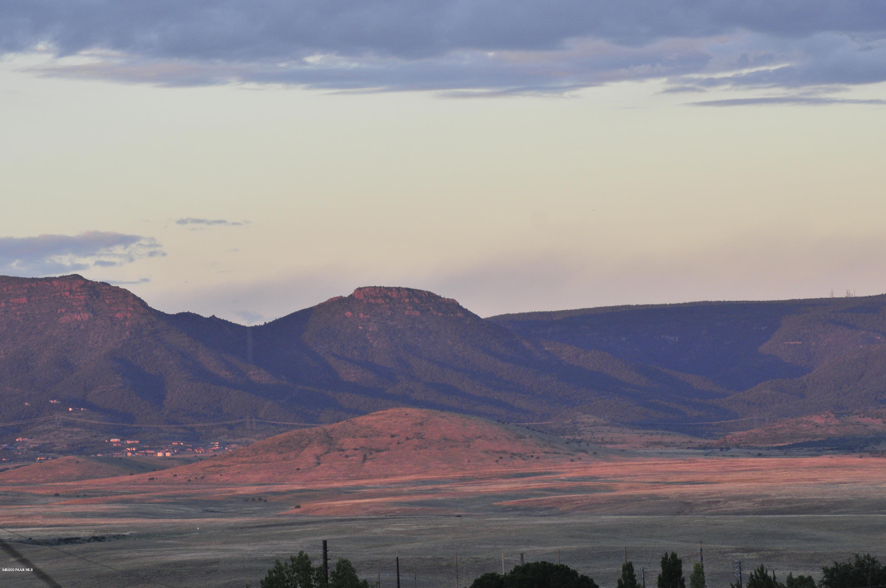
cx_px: 443
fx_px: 4793
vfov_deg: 7.0
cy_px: 294
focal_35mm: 195
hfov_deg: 10.6
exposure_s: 1/160
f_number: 6.3
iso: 400
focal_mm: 130
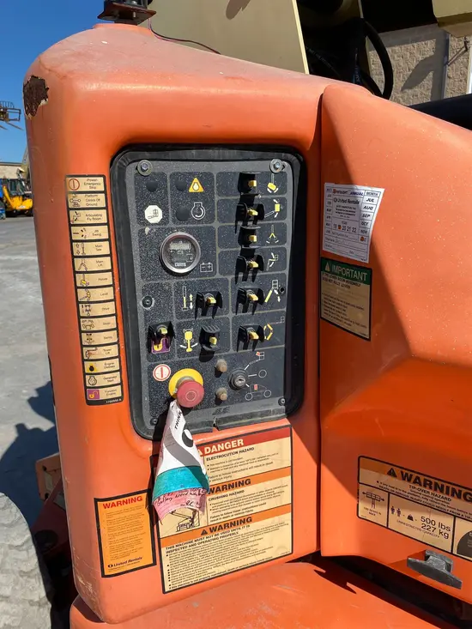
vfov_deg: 67.3
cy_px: 314
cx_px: 236
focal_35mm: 26
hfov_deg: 53.1
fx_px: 473
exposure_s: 1/3731
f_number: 1.8
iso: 32
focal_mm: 4.25
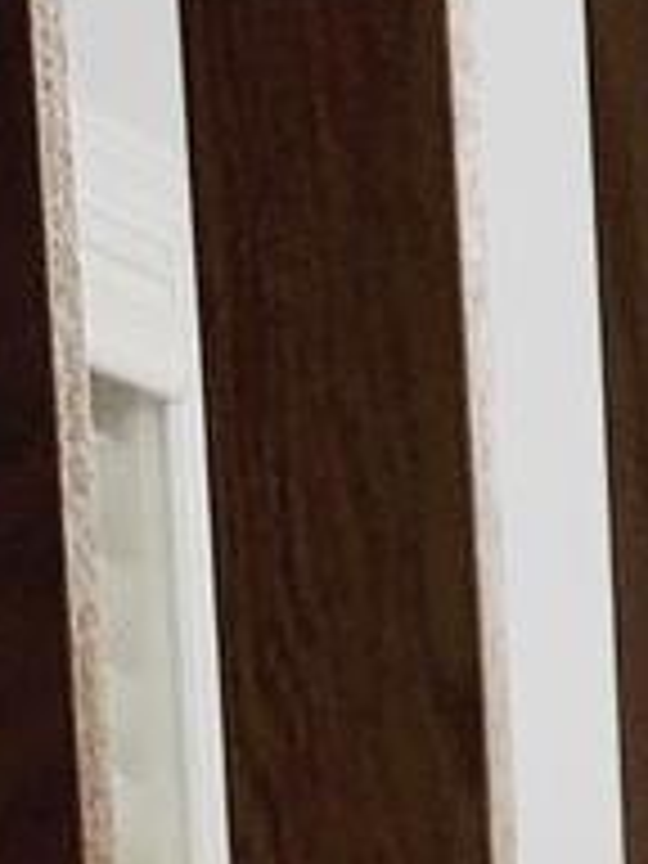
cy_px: 2025
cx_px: 2578
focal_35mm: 208
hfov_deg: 6.0
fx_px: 5192
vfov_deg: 8.7
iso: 250
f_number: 1.8
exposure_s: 1/120
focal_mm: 4.25
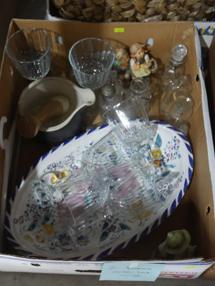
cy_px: 143
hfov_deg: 30.3
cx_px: 108
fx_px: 398
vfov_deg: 39.7
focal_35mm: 48
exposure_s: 1/60
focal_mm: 24
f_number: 5.2
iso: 2500
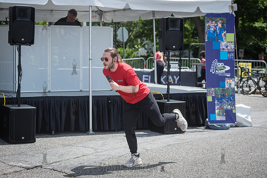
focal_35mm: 81
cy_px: 89
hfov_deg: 25.0
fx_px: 601
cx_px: 134
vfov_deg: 16.9
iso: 250
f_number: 4.5
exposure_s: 1/1000
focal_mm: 80
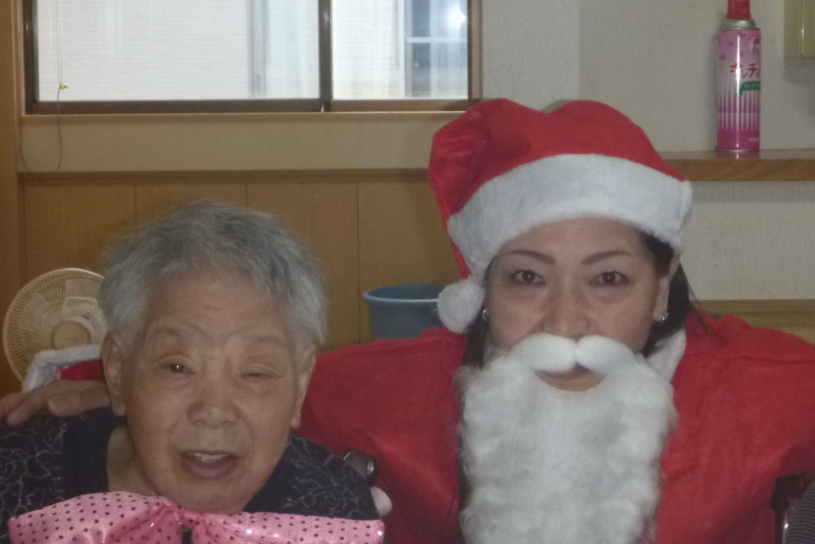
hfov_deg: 17.5
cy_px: 377
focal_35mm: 117
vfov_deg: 11.7
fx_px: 2649
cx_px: 533
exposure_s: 1/40
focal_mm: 11.7
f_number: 5.3
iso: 320
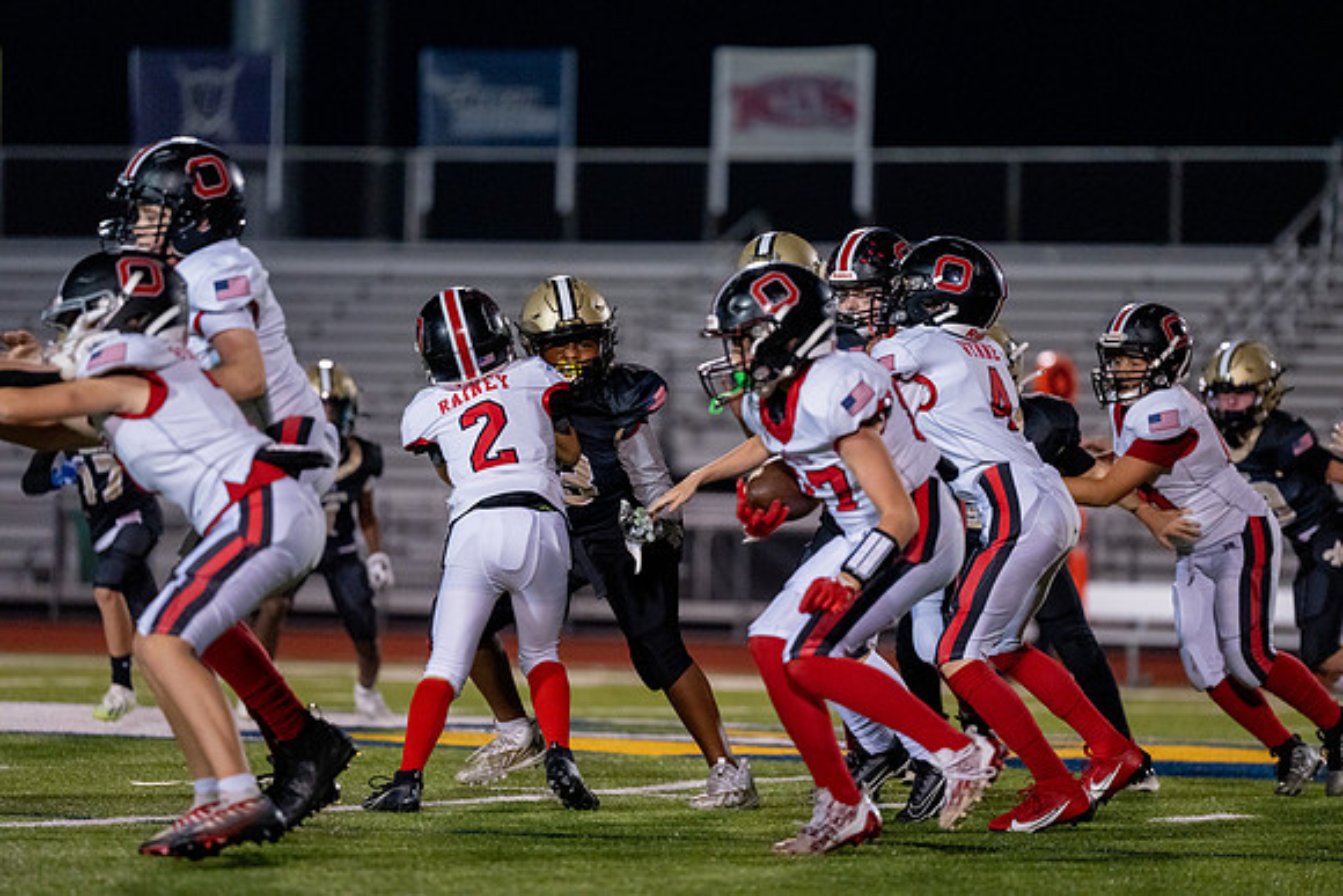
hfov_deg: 10.3
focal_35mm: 200
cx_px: 672
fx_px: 7463
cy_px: 448
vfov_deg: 6.9
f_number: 2.8
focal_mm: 200
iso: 5000
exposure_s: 1/1250
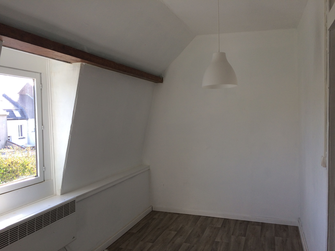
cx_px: 168
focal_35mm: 29
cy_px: 126
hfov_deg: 61.7
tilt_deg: -3.3
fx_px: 281
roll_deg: +3.0
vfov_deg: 48.2
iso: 32
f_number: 2.2
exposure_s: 1/115
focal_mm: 4.15
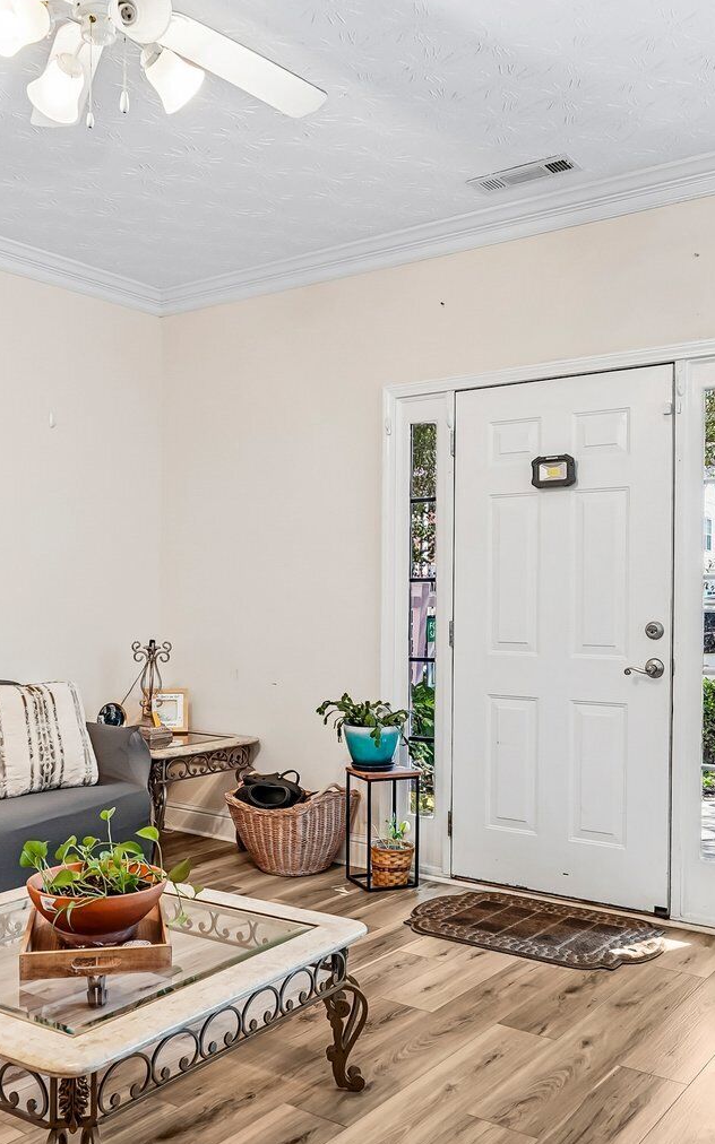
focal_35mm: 33
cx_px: 320
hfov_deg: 38.3
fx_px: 1029
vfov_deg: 58.1
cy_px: 600
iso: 800
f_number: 8
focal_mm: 16
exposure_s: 1/13
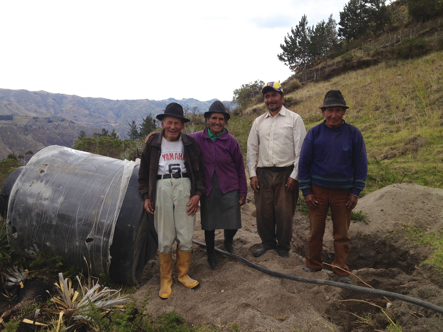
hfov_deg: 52.6
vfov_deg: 40.7
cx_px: 222
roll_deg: -1.1
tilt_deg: -8.5
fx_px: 448
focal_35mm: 35
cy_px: 166
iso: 50
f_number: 2.4
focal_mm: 4.28
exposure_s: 1/968
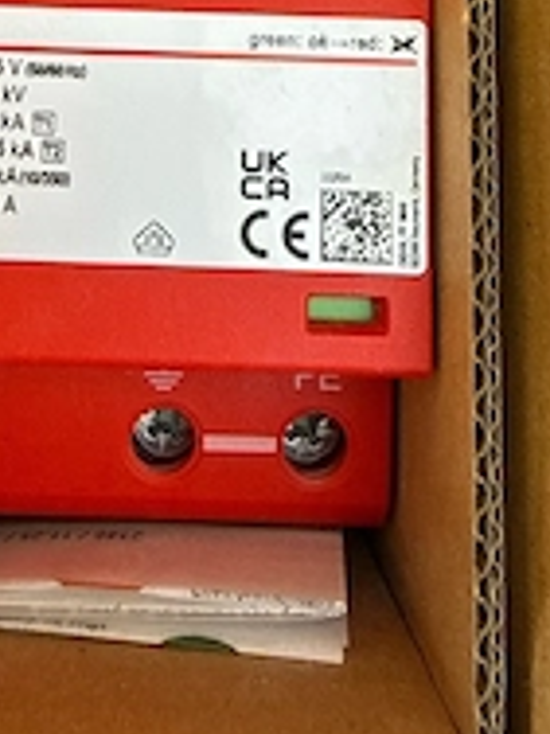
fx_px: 1080
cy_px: 51
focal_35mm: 51
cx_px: 137
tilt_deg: -85.0
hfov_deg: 28.1
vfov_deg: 35.0
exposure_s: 1/99
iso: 125
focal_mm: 2.22
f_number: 2.2
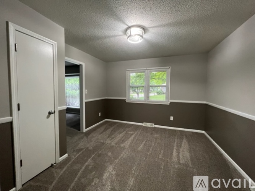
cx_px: 128
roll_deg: -0.4
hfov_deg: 106.2
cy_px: 96
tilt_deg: -2.9
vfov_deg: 89.9
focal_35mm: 13
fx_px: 96
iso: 400
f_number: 1.8
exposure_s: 1/60
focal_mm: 1.57
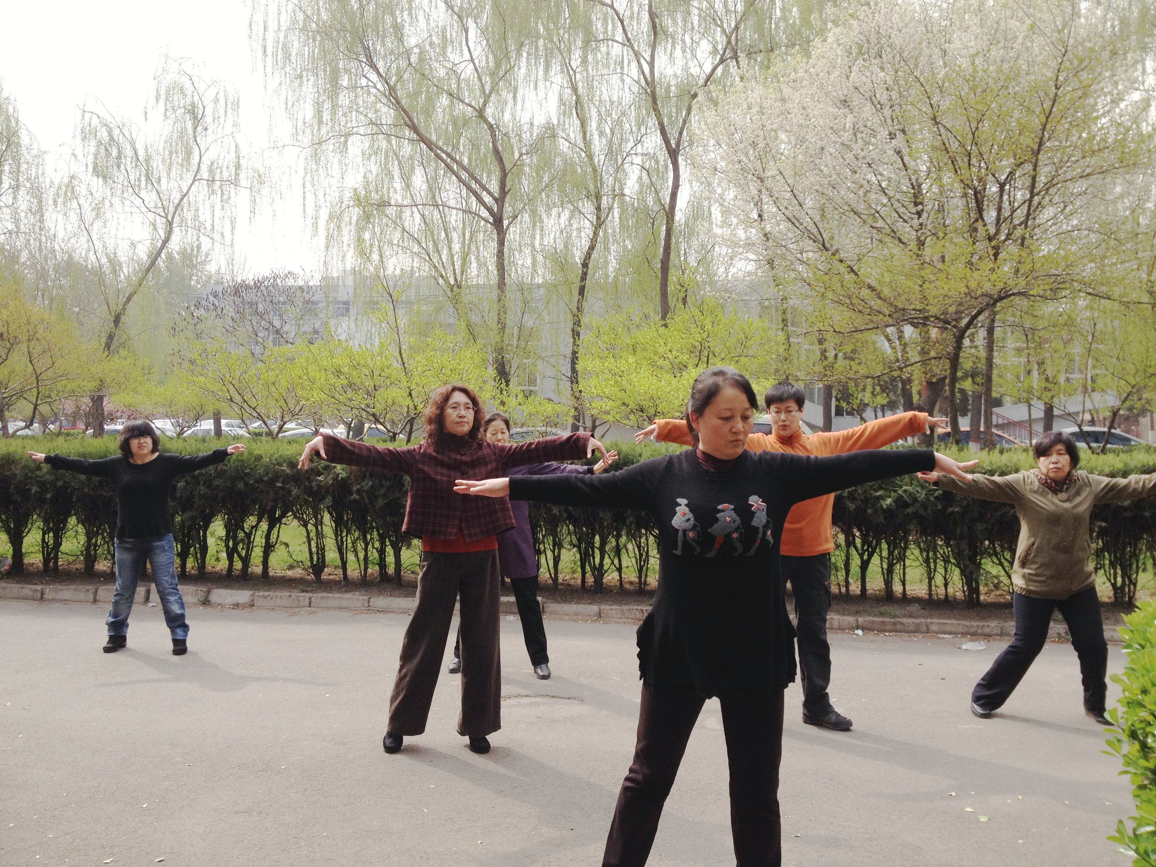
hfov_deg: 52.6
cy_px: 434
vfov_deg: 40.7
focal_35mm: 35
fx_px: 1169
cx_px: 578
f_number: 2.4
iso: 64
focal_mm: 4.28
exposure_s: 1/593
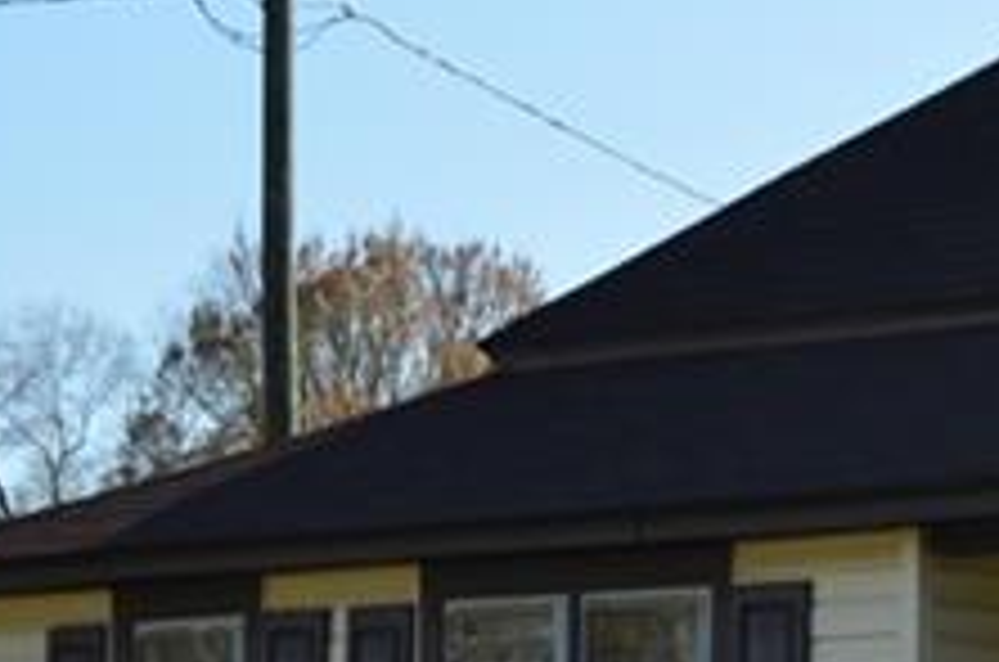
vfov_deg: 7.6
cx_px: 1881
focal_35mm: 180
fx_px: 4984
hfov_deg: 10.6
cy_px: 642
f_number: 7.1
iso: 200
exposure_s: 1/200
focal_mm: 26
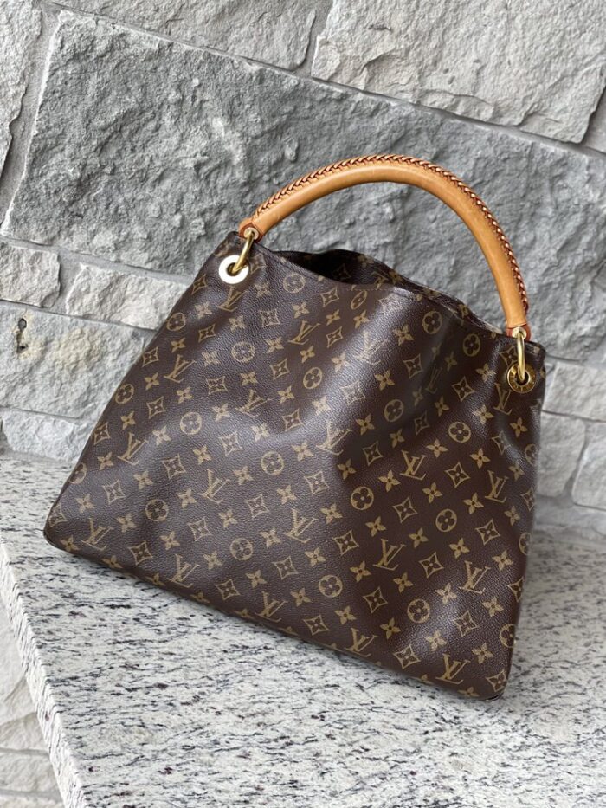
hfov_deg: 22.9
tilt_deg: -16.8
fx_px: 1494
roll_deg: -18.8
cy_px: 404
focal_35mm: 64
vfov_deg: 30.3
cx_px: 303
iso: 100
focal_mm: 7.5
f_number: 2.2
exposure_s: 1/121
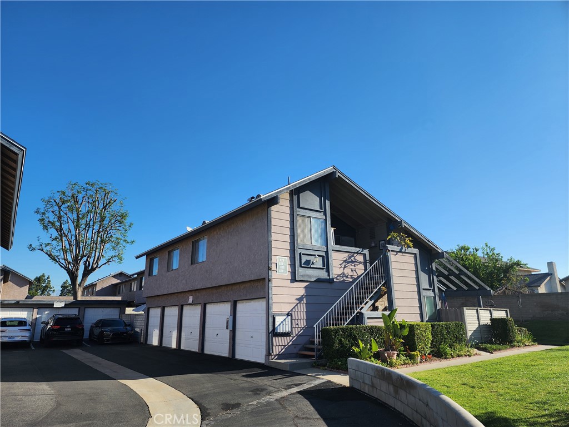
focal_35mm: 23
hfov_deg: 73.9
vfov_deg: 58.9
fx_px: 378
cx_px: 284
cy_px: 214
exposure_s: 1/775
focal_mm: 6.4
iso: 12
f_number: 1.8
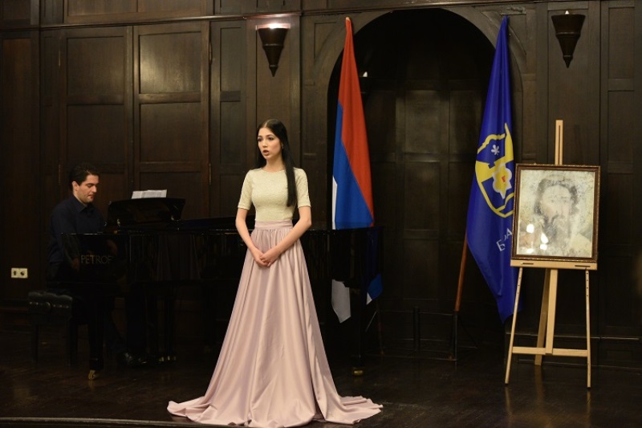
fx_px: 1248
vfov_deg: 19.4
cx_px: 321
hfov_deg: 28.8
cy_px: 214
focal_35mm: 70
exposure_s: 1/125
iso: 2000
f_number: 2.8
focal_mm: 70
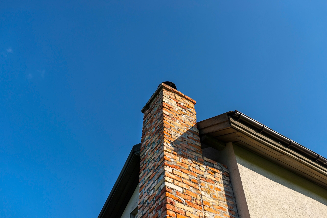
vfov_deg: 37.9
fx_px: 318
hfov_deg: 54.4
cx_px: 164
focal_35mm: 35
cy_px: 109
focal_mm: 35
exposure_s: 1/2500
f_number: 4
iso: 200
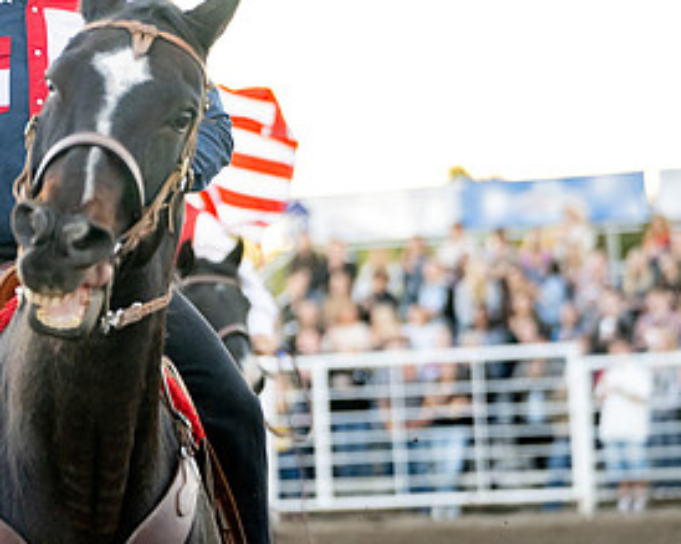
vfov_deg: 7.4
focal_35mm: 209
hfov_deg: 9.2
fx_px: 4211
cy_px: 88
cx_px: 60
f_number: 2.8
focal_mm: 105
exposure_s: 1/500
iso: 1600
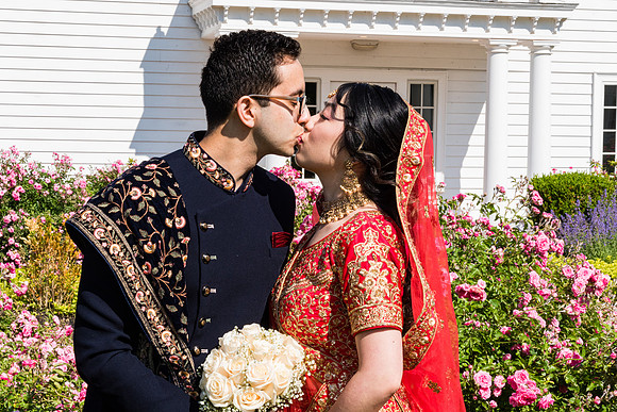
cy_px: 197
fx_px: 1143
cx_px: 311
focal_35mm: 67
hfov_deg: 30.2
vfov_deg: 20.4
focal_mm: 62
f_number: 22
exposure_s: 1/200
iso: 800
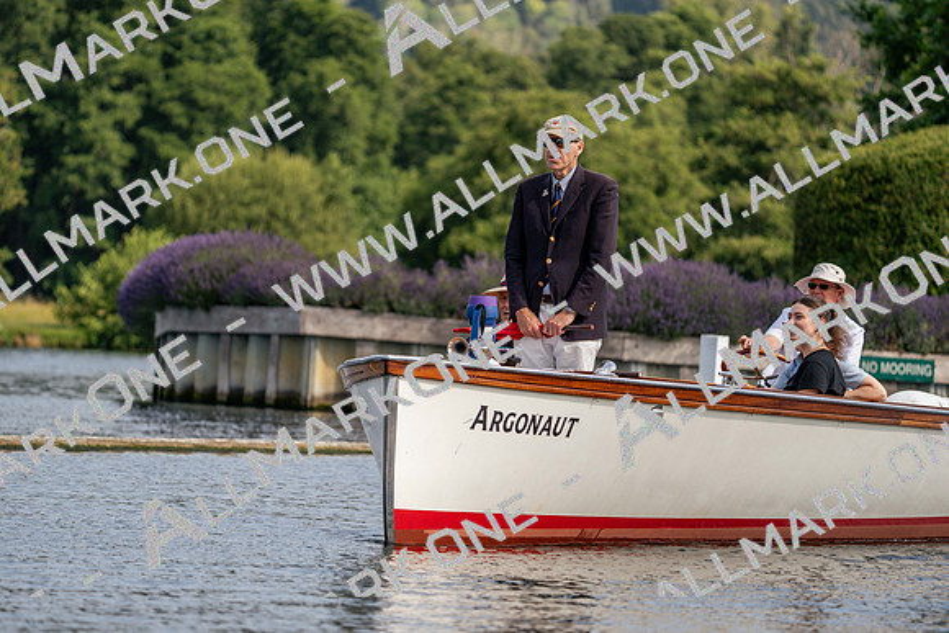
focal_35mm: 255
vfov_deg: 5.4
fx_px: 6723
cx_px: 474
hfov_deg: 8.1
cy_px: 316
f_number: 5.6
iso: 320
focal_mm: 255
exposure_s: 1/1600
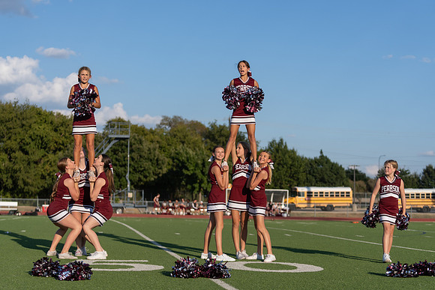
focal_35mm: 70
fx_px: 846
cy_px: 145
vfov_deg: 19.5
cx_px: 218
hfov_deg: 28.8
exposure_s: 1/2000
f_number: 2.8
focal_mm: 70
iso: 100
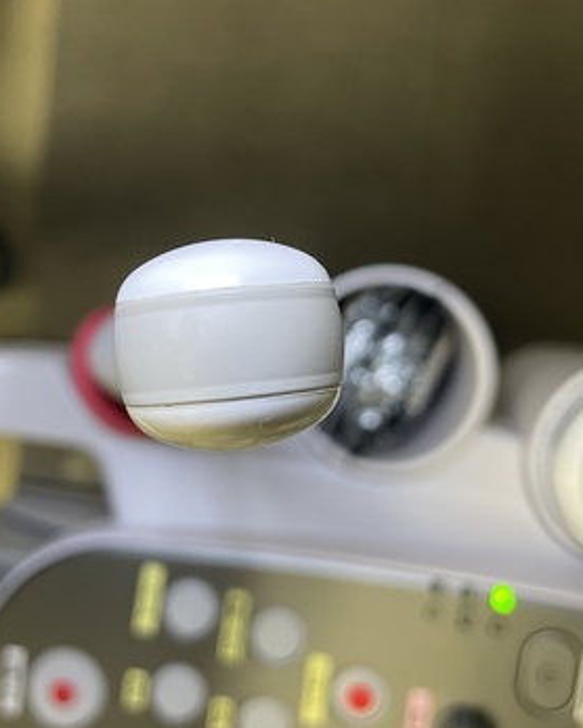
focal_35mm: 39
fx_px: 840
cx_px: 262
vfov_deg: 46.8
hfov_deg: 38.2
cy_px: 340
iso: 200
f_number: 1.6
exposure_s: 1/50
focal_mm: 4.2
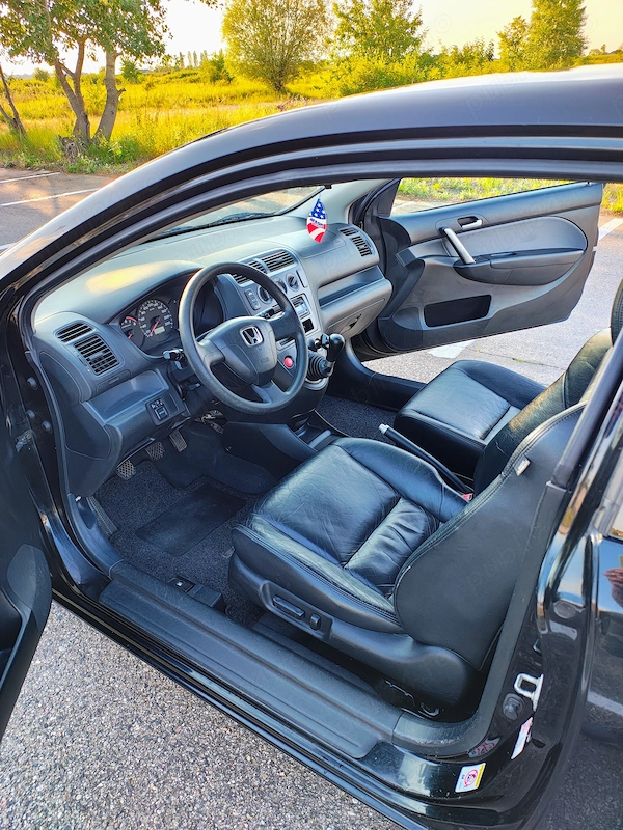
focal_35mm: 25
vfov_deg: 69.4
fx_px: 600
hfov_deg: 54.9
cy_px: 415
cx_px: 312
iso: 267
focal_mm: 5.89
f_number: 1.4
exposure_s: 1/120
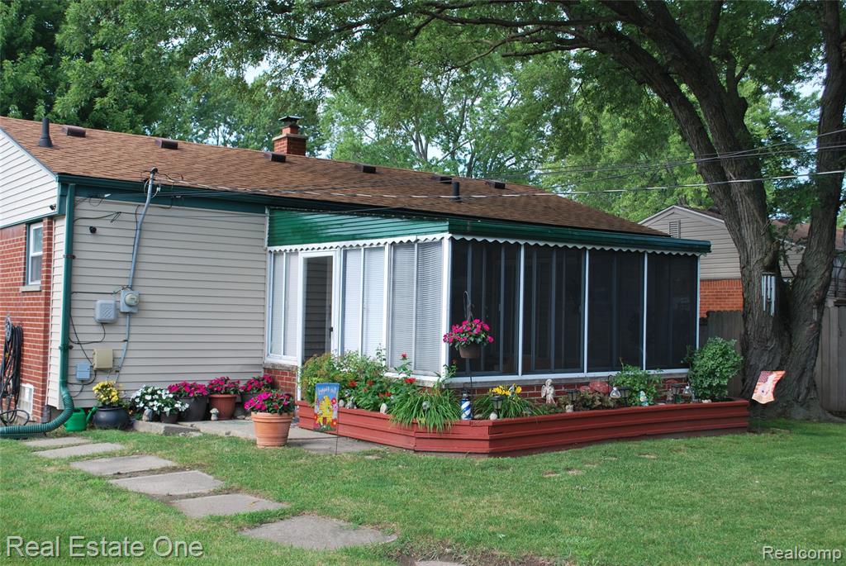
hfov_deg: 49.5
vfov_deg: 34.3
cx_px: 423
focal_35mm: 39
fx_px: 917
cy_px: 283
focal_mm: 26
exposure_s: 1/125
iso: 100
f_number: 5.6
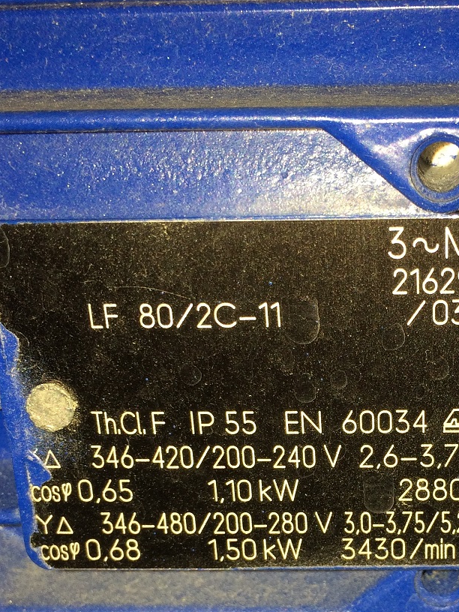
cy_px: 488
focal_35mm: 58
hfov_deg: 24.8
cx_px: 372
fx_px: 1025
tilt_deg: -24.9
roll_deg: +2.3
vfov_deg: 32.3
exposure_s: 1/124
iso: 32
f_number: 2.2
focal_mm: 4.15
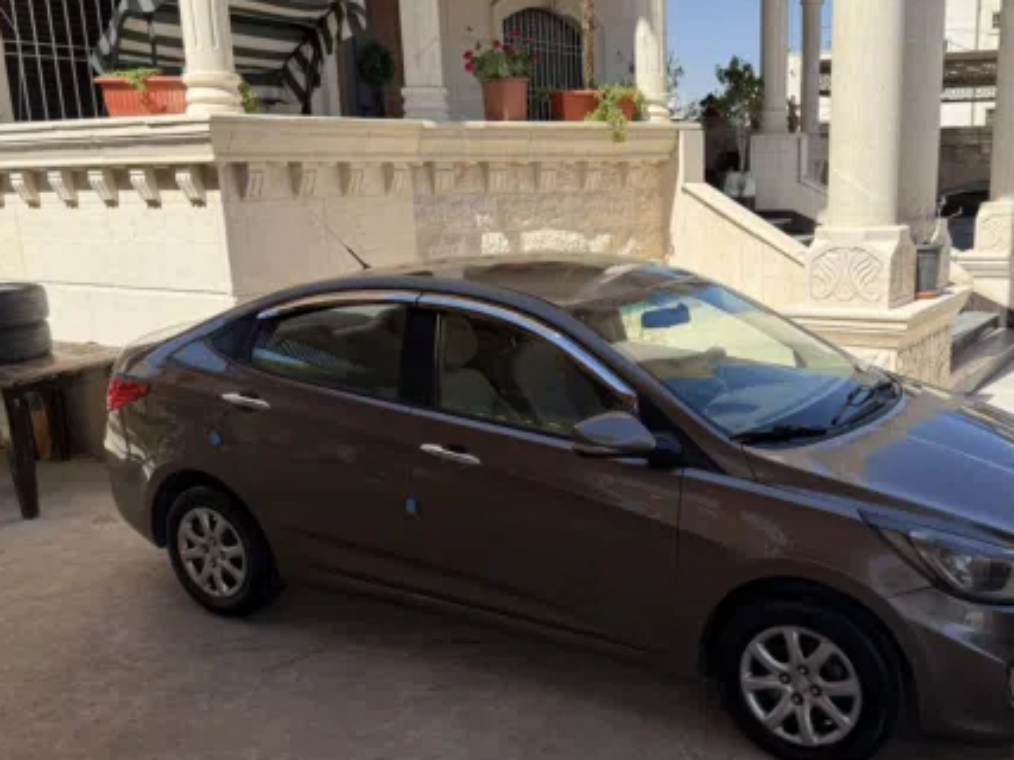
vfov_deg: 39.6
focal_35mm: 36
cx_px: 641
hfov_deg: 50.8
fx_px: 1054
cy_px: 435
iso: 80
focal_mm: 6.76
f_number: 1.78
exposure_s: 1/3425
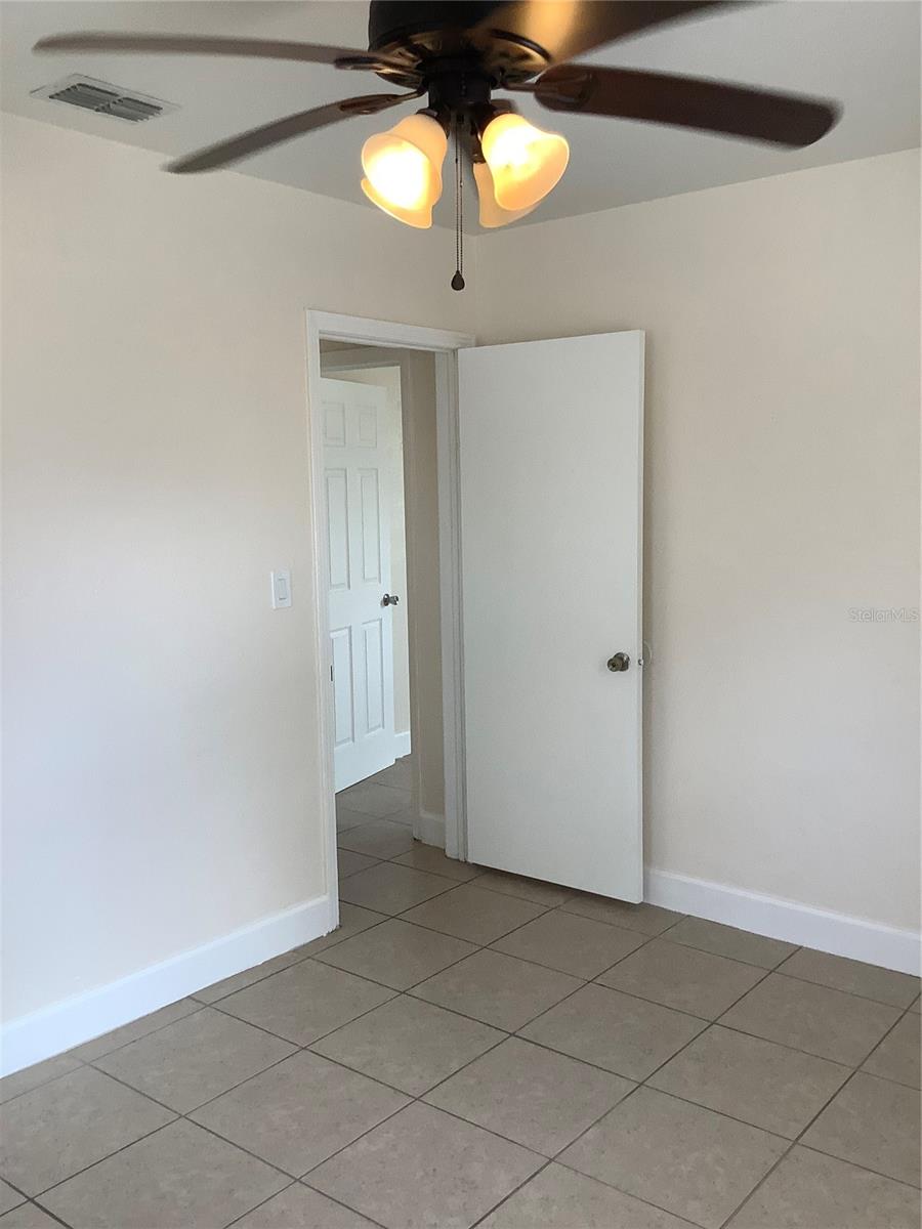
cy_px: 614
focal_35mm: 31
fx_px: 1101
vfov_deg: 58.4
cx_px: 461
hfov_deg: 45.4
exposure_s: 1/120
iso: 80
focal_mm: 3.3
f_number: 2.4
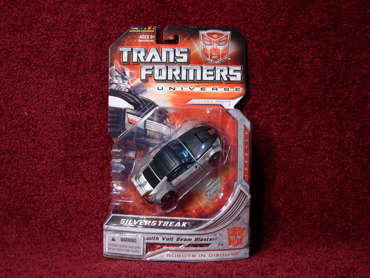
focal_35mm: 38
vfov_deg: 37.7
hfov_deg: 49.0
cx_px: 185
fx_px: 406
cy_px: 139
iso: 105
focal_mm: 8
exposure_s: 1/4.8
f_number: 2.8
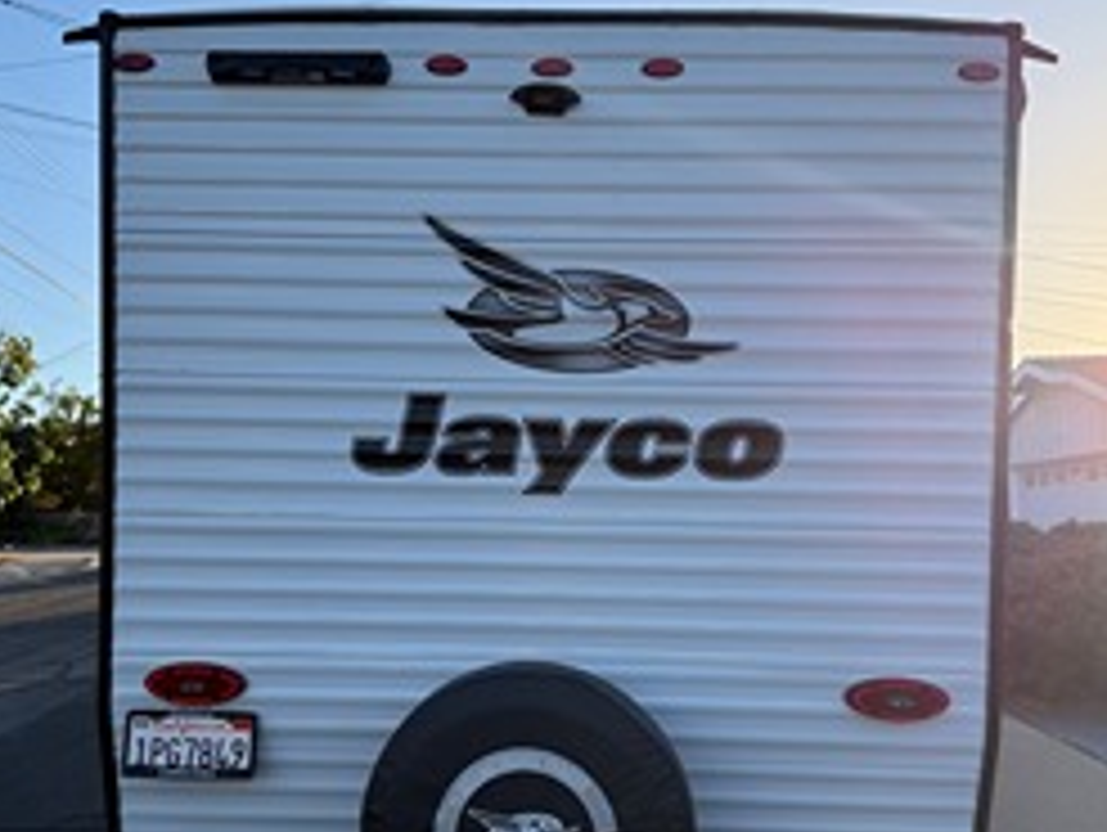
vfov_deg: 36.7
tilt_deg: +1.9
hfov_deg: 47.8
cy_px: 508
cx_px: 504
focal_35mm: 39
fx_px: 1248
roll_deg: +0.1
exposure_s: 1/2169
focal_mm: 6.76
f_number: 1.78
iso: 100
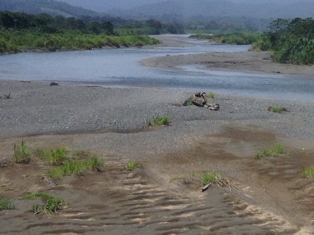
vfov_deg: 13.4
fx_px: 998
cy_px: 47
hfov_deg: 16.3
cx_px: 476
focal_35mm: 110
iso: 50
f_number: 2.4
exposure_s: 1/1493
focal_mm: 4.28
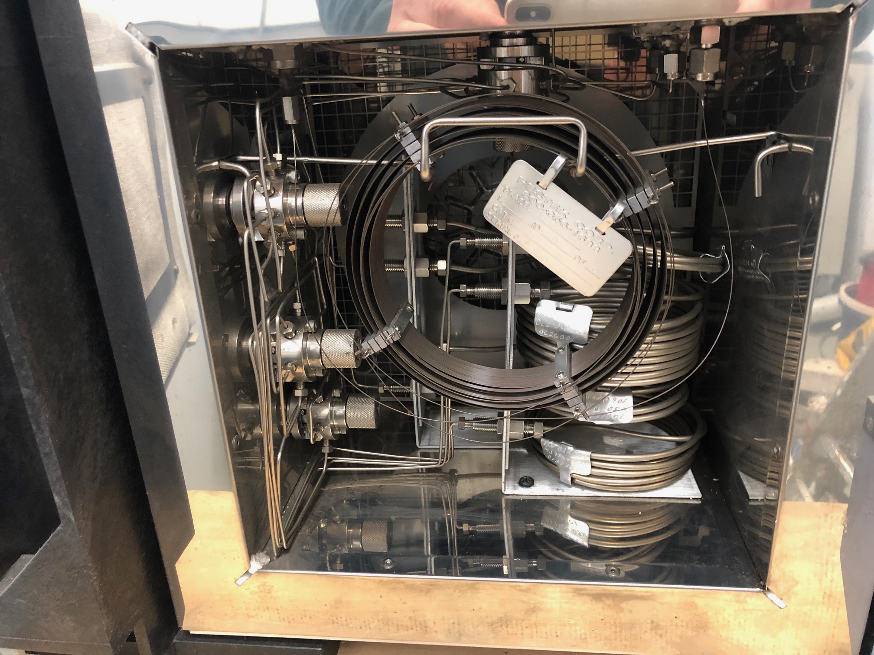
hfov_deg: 63.4
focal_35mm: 28
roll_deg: +4.6
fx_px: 707
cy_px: 328
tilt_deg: -21.1
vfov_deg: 49.7
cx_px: 437
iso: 100
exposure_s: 1/11
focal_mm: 4
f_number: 1.8
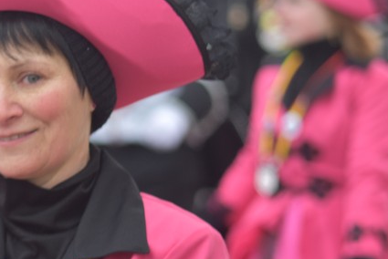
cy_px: 99
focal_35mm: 289
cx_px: -7
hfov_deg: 7.1
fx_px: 3117
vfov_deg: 4.8
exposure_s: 1/200
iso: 320
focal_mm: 80
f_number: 2.8
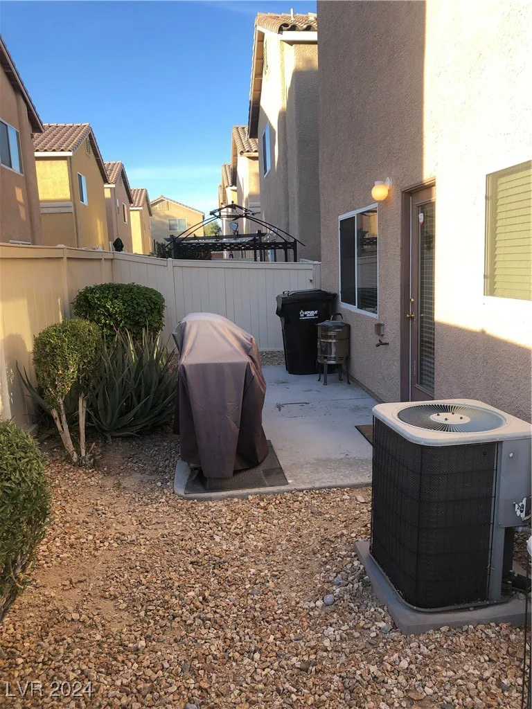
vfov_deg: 63.4
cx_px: 266
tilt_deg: -9.5
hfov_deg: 49.7
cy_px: 354
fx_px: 574
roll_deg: +1.6
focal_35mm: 28
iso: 20
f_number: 1.8
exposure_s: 1/475
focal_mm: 3.99
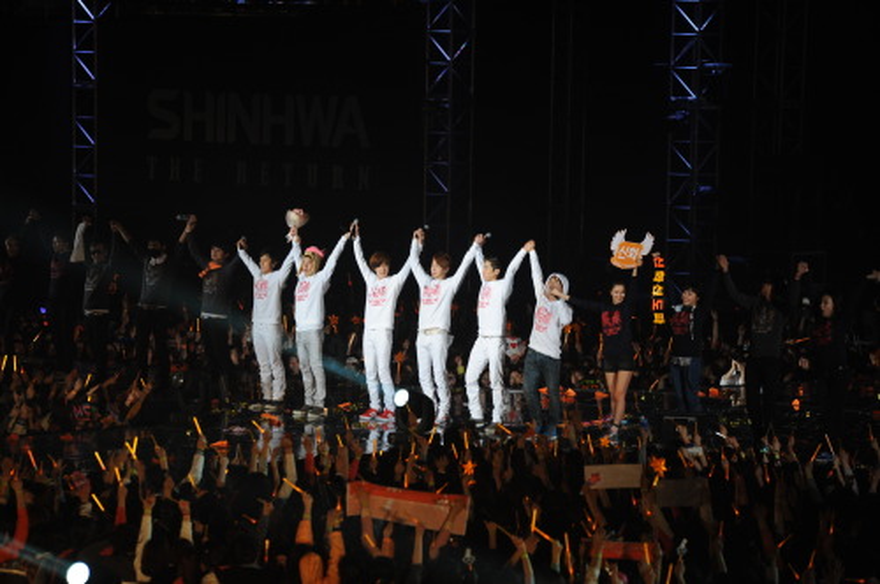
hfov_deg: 10.3
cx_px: 440
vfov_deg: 6.8
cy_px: 292
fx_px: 4882
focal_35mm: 200
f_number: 4
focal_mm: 200
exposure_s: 1/500
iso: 1000
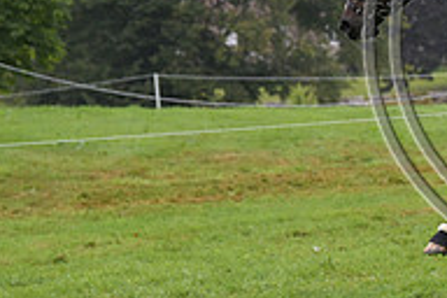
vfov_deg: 5.2
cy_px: 6
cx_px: 577
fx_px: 3303
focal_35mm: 266
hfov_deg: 7.7
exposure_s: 1/1250
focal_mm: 88
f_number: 4
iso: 560
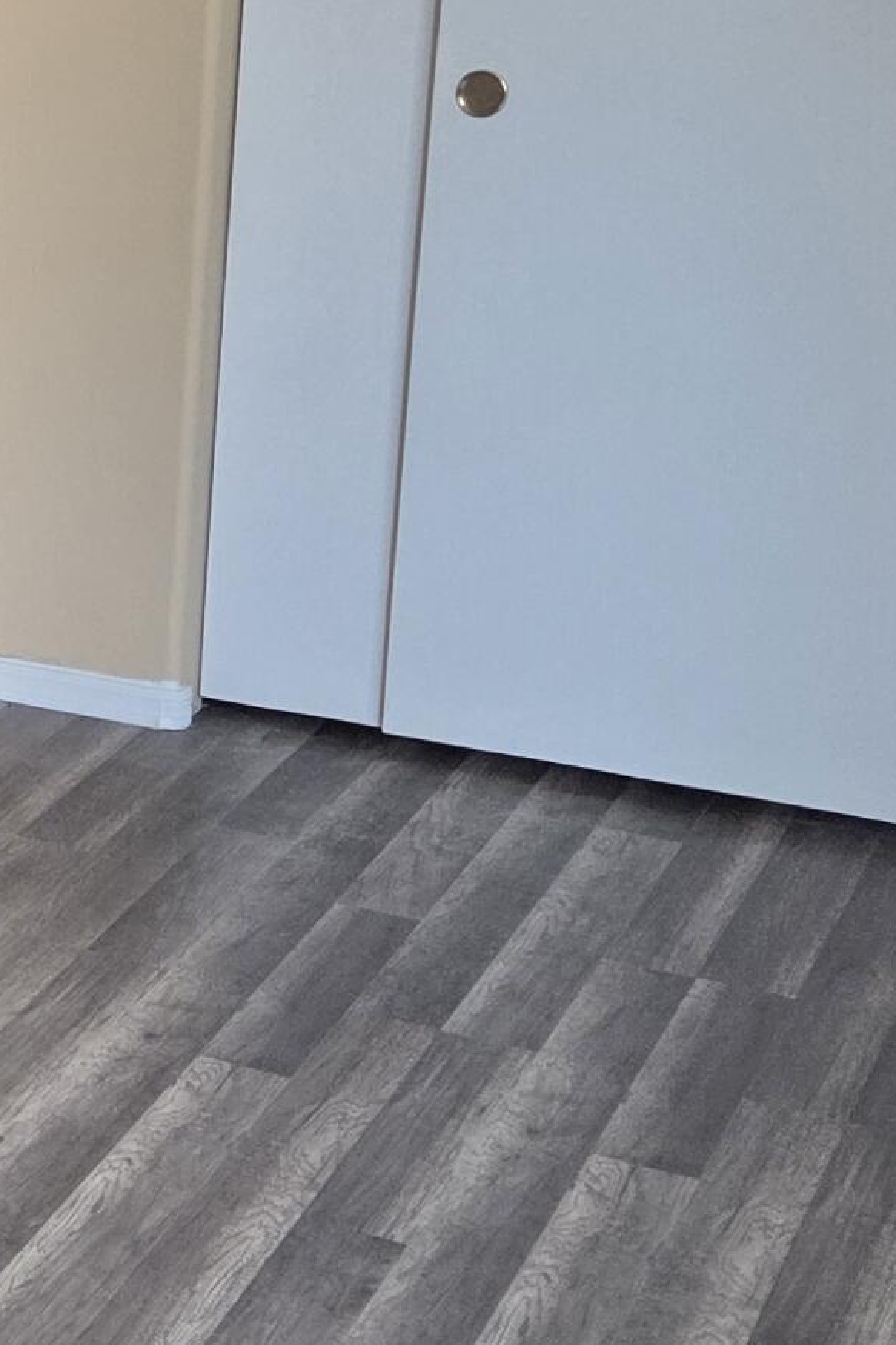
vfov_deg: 24.7
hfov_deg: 14.6
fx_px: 3062
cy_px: 472
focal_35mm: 82
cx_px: -713
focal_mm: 5.4
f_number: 1.8
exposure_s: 1/180
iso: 200
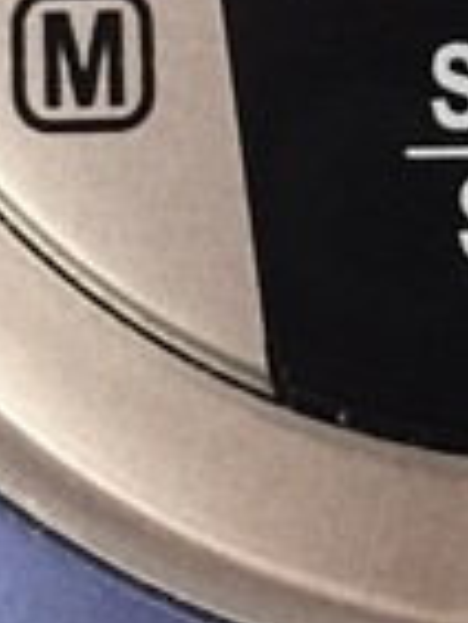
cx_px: 552
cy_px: -320
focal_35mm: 118
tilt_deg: -71.5
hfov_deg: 12.3
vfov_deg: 15.4
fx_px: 2124
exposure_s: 1/24
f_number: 2.2
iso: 250
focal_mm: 4.15
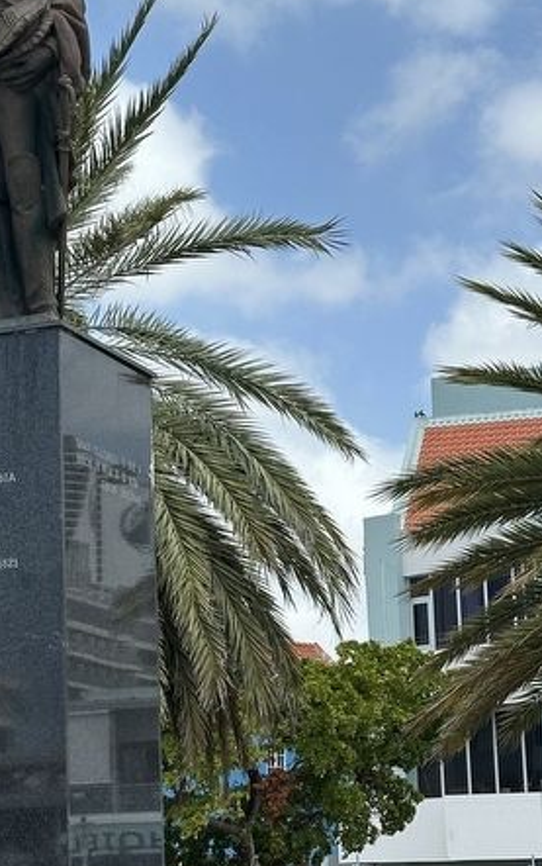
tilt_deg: +9.4
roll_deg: -0.2
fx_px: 2170
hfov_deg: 14.1
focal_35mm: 92
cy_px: 480
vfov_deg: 22.5
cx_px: 33
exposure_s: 1/3876
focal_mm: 6.86
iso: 64
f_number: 1.78
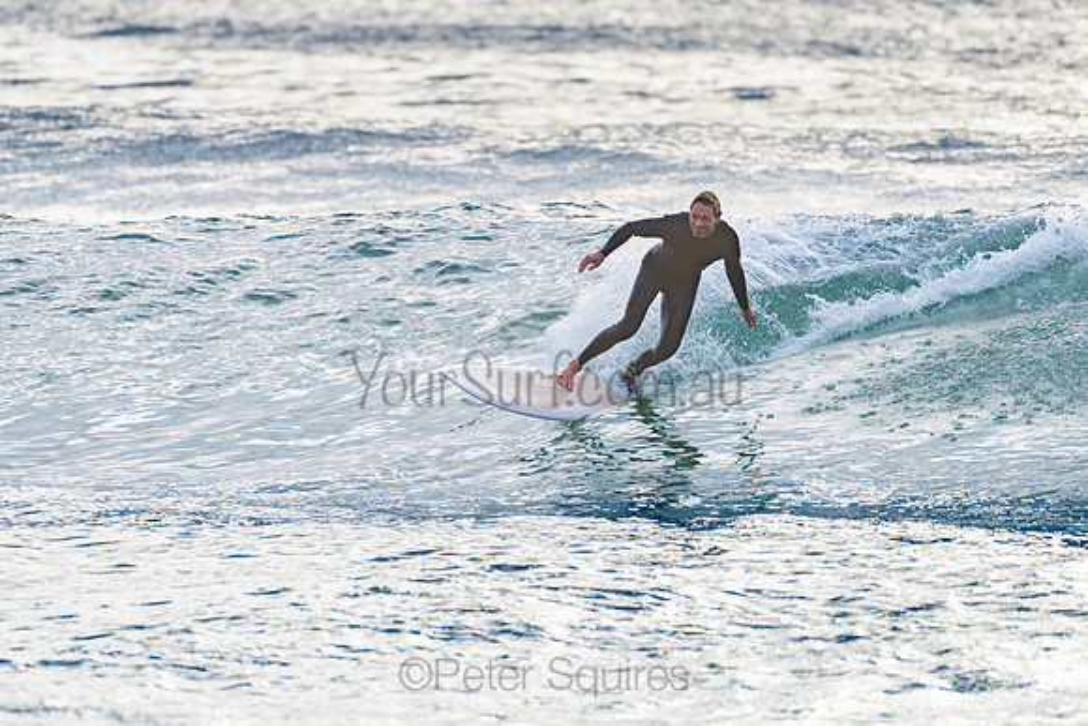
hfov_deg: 3.4
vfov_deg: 2.2
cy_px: 288
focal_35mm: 613
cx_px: 540
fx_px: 18540
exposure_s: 1/2000
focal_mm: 500
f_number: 5.6
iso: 140
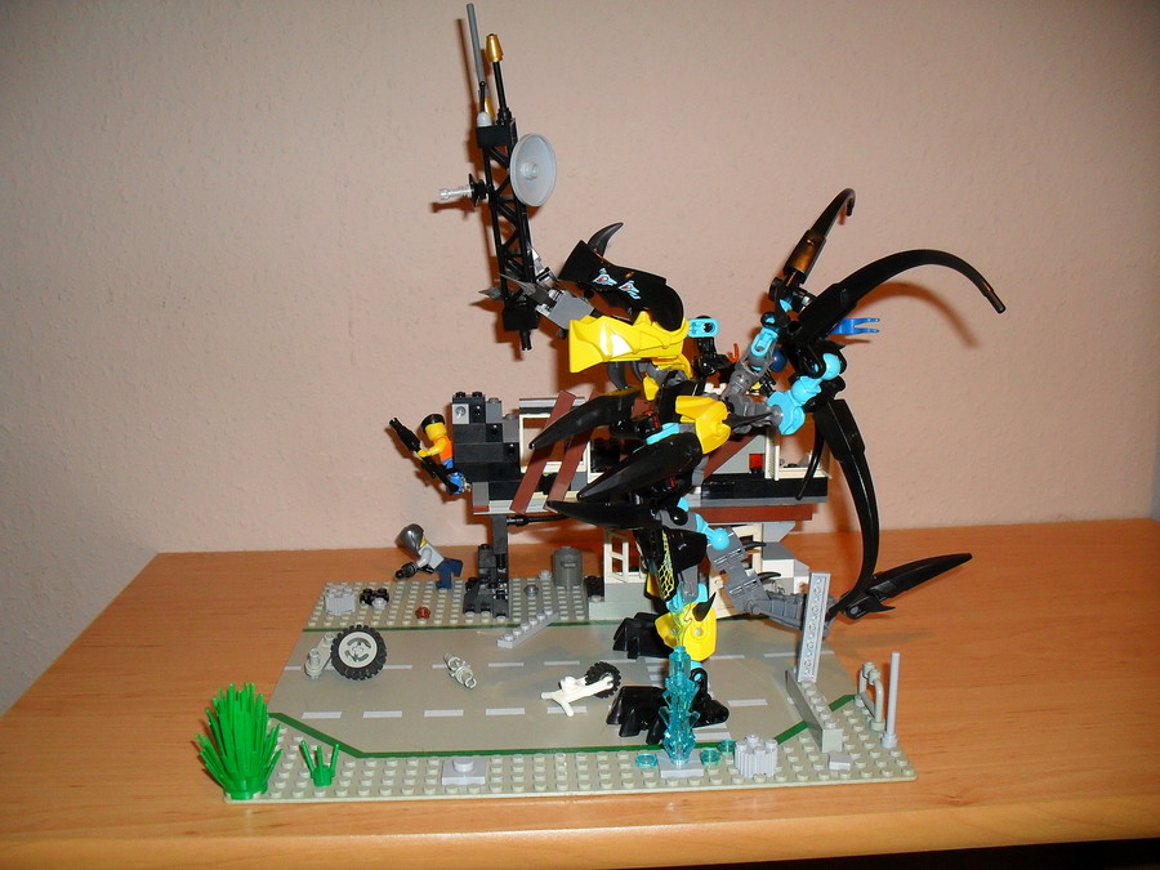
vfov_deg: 40.7
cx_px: 580
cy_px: 435
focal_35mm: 35
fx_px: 1173
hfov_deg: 52.6
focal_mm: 6.3
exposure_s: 1/45
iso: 200
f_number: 3.2
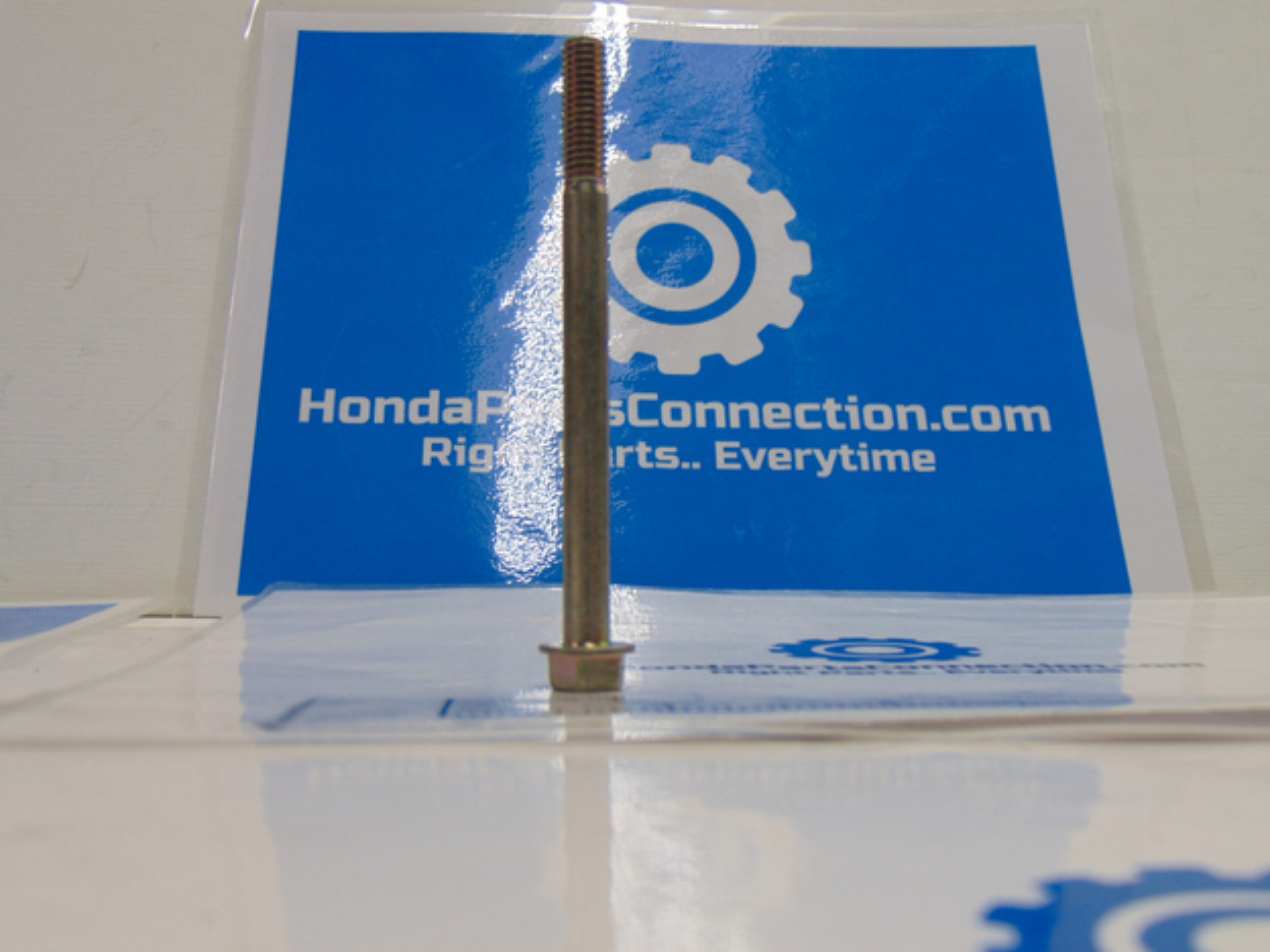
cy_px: 470
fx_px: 1468
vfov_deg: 36.0
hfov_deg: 46.8
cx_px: 625
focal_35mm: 40
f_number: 3.3
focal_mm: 6.9
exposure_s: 1/30
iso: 80
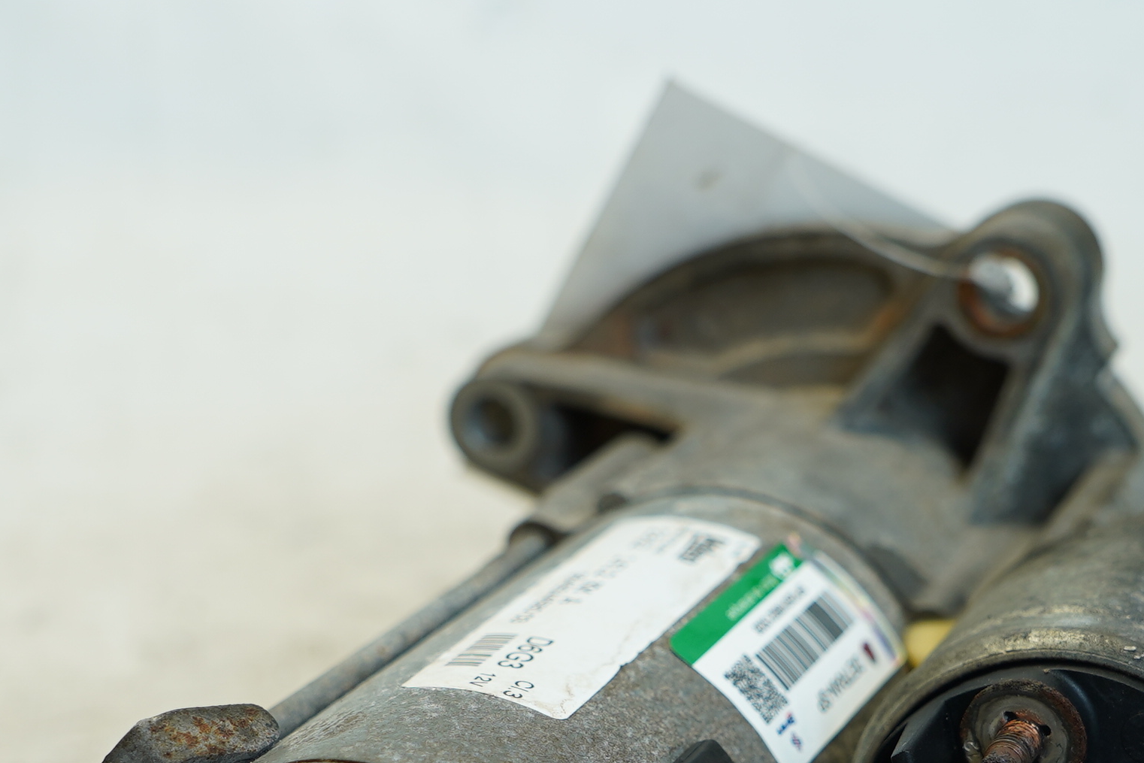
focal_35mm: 79
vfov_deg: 17.0
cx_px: 666
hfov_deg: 25.6
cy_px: 736
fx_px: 2511
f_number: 4
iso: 200
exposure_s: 1/60
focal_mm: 27
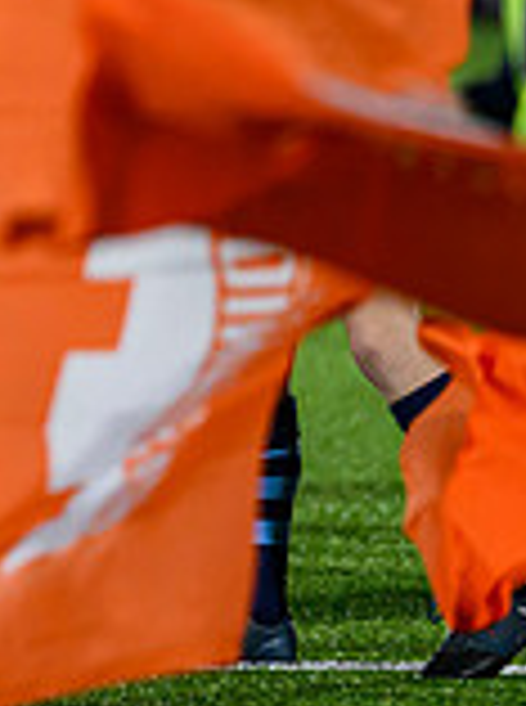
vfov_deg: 2.6
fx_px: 15787
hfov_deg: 1.9
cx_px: -760
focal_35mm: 776
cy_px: -205
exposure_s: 1/1000
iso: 3200
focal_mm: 200
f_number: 3.5
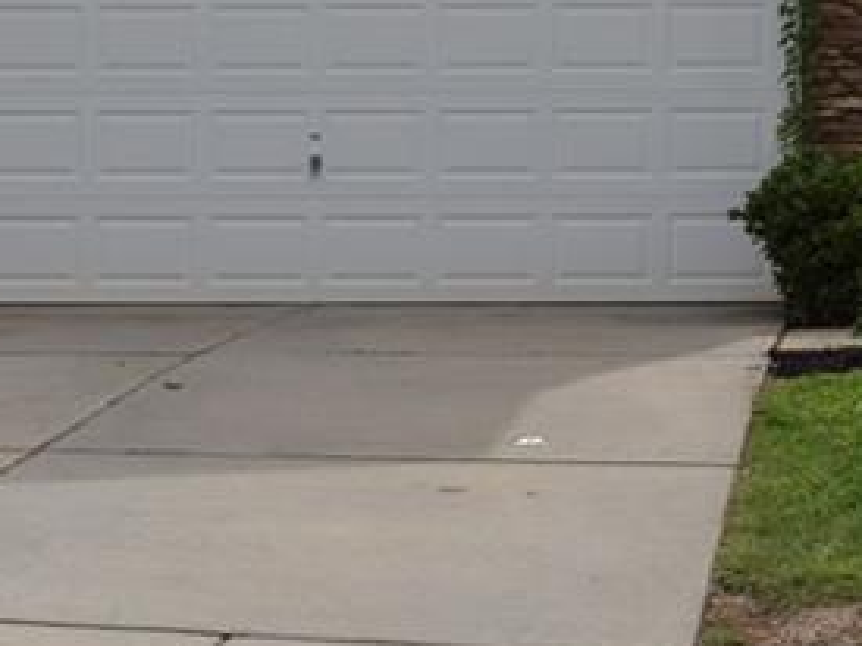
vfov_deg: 11.2
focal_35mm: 129
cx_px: 903
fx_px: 3211
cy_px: -194
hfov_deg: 15.0
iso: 100
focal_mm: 24
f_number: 10
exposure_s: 1/200
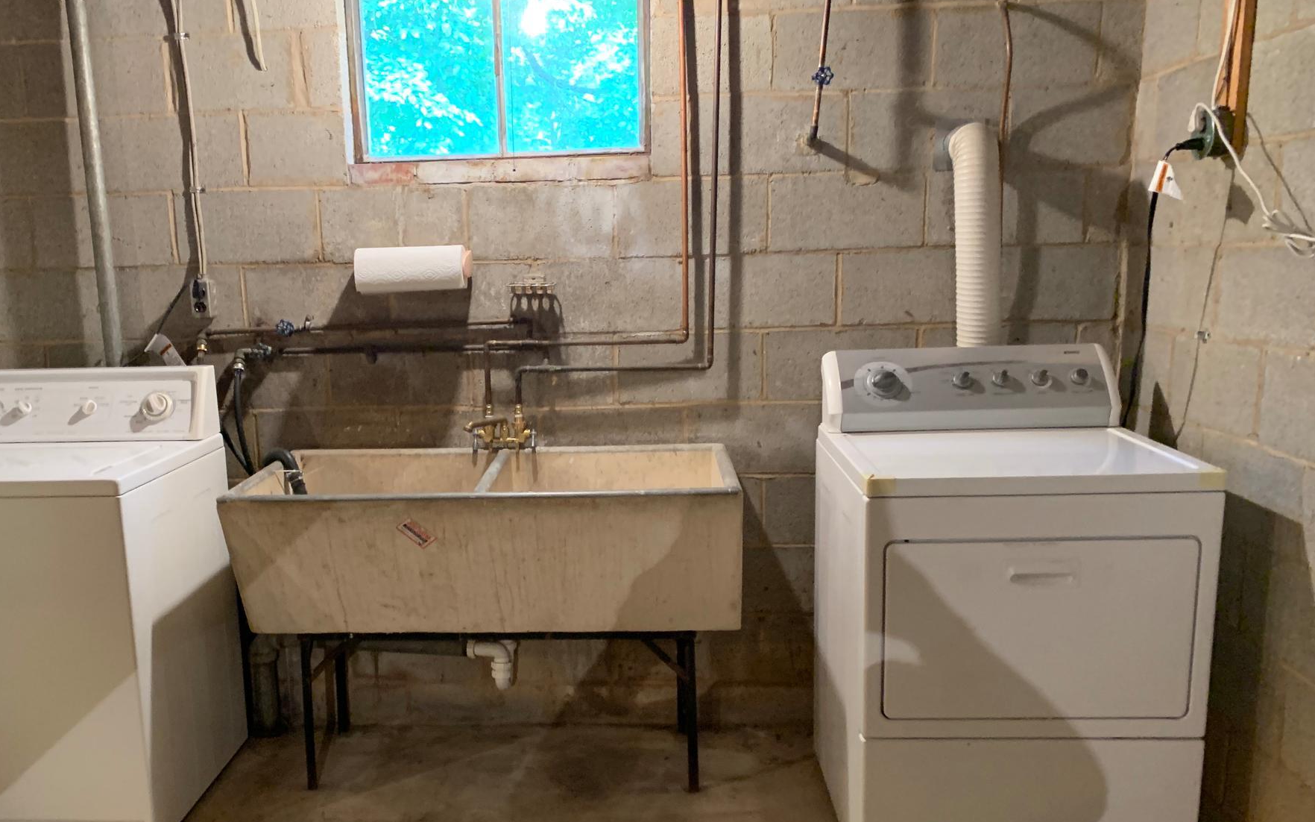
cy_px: 498
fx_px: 1147
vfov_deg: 39.2
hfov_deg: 59.4
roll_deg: +1.2
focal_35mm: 32
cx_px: 569
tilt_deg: -9.1
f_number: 1.8
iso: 320
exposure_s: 1/40
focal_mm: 4.25
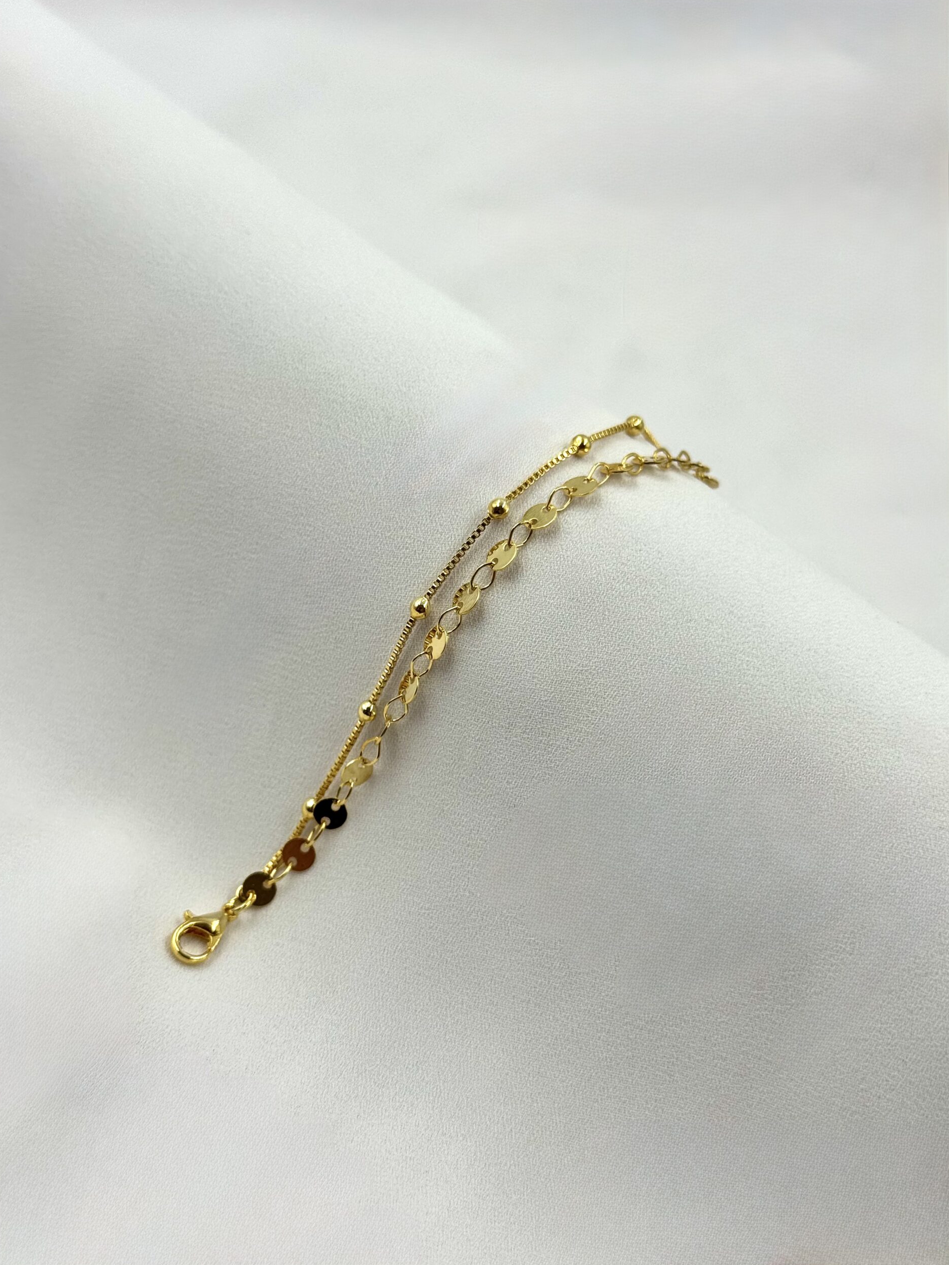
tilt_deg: -38.7
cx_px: 470
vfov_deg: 38.9
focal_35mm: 49
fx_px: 1791
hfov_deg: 29.7
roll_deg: -19.2
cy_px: 624
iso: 64
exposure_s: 1/1263
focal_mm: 6.76
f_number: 1.78
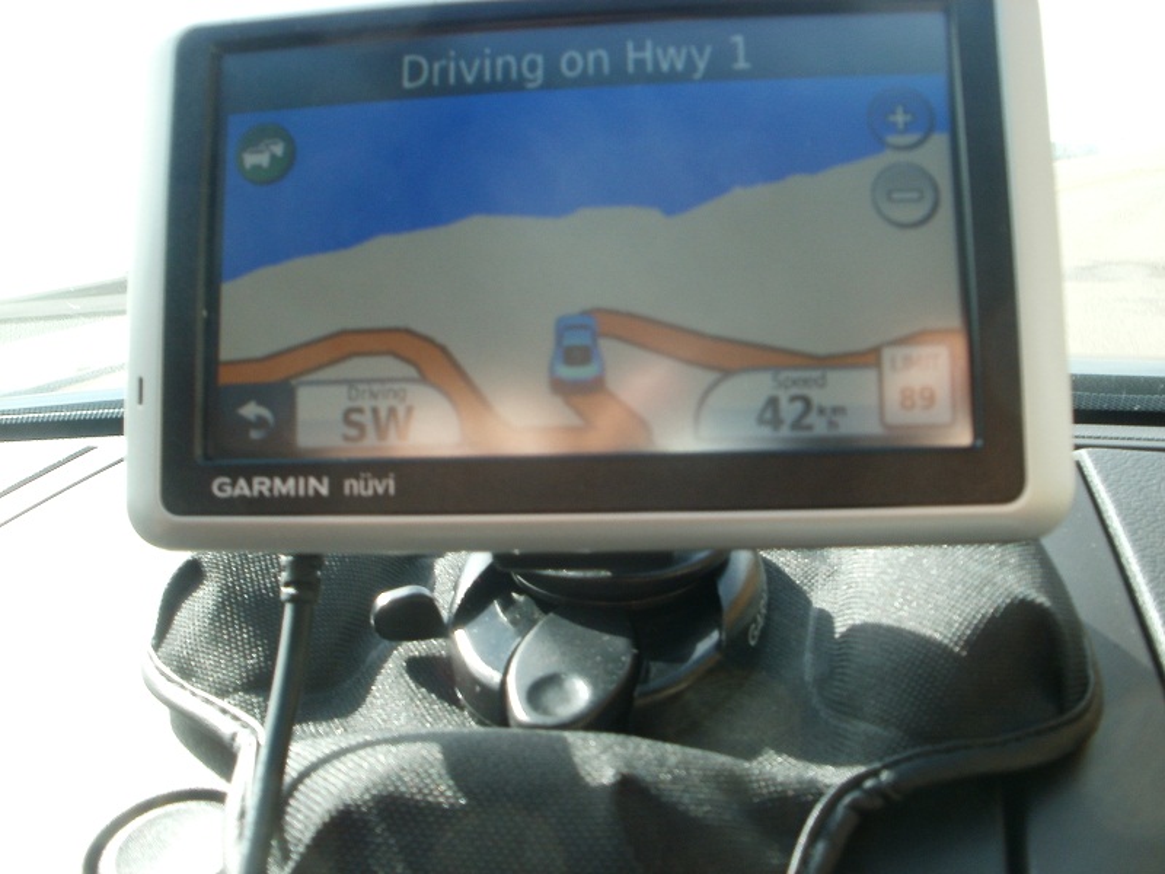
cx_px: 582
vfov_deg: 39.7
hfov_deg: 51.4
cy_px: 437
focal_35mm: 36
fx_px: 1212
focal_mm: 6.3
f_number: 5.6
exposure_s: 1/80
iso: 100
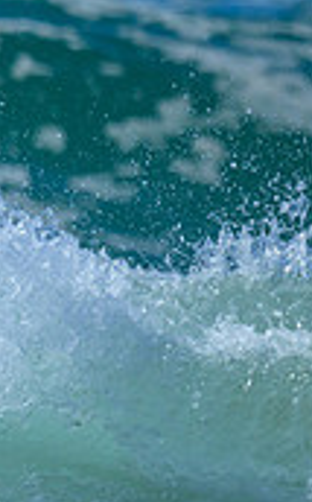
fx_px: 51667
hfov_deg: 0.3
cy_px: 420
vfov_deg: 0.6
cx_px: -612
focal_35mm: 3785
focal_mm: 800
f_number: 6.3
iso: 280
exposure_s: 1/2000
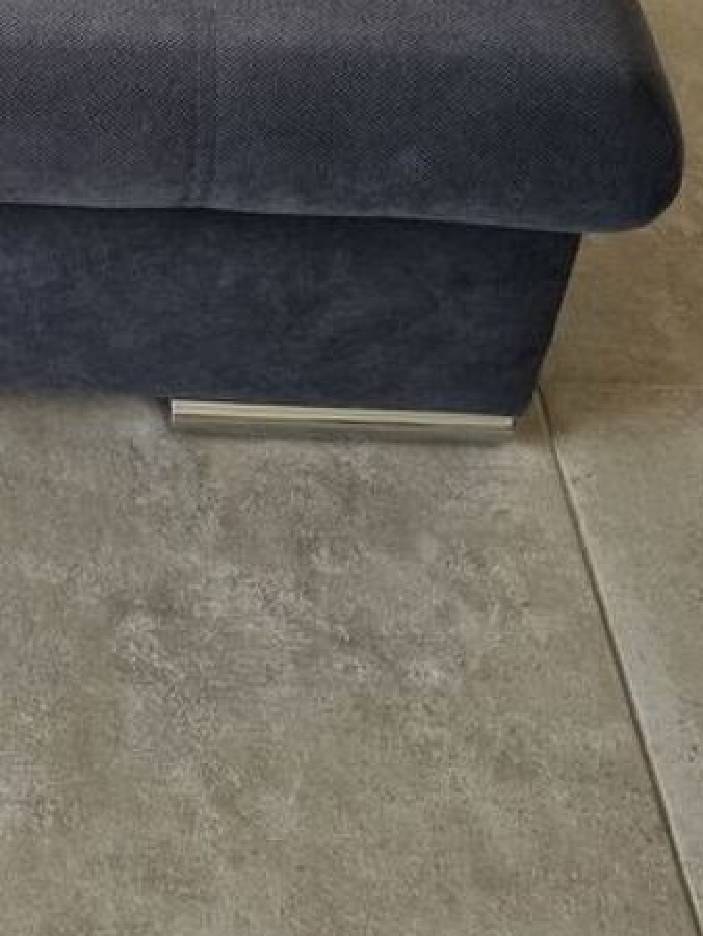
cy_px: -313
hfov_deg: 17.8
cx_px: -225
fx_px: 2083
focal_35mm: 77
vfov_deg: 22.4
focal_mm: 5.4
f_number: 1.8
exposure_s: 1/162
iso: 50
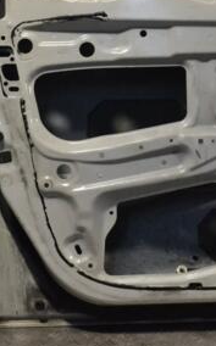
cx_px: 228
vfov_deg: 24.5
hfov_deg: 15.2
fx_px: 793
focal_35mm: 84
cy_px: 110
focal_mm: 26
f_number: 10
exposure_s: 1/400
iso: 3200
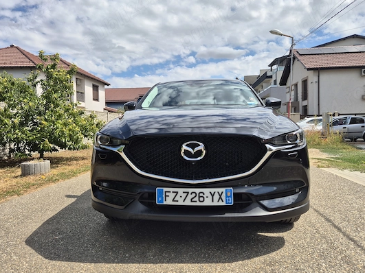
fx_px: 274
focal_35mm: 26
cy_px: 127
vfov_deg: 53.0
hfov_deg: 67.3
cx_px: 175
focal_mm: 5.4
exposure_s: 1/1752
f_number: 1.8
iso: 25
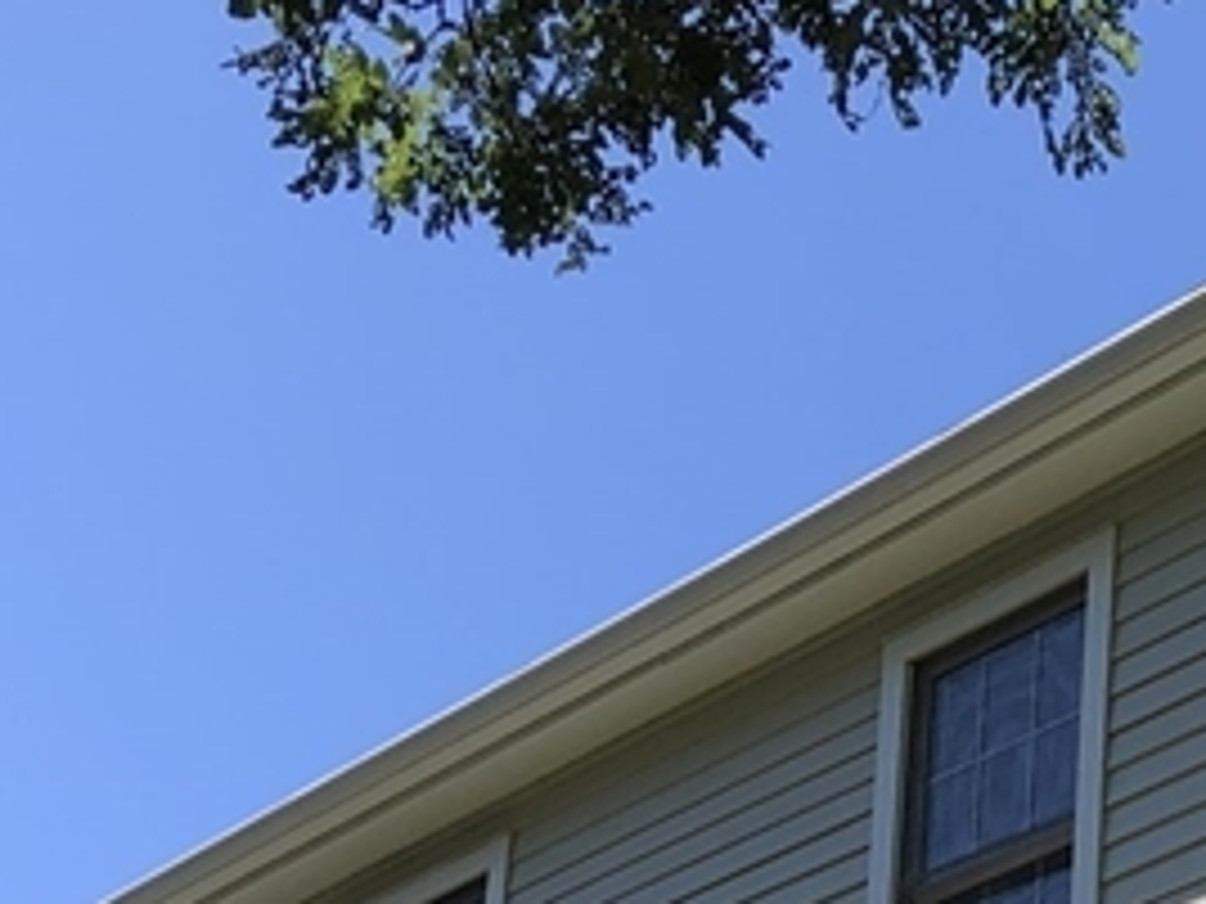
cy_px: 1430
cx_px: 1220
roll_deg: -2.6
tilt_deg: +18.9
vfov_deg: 13.0
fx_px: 3728
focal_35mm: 107
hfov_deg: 17.9
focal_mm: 4
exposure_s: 1/972
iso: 20
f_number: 1.8
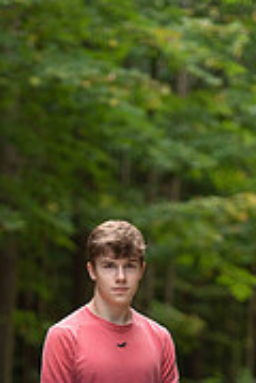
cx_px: 130
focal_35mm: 275
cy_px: 440
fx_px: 2933
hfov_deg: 5.0
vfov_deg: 7.4
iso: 500
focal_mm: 110
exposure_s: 1/320
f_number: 2.8
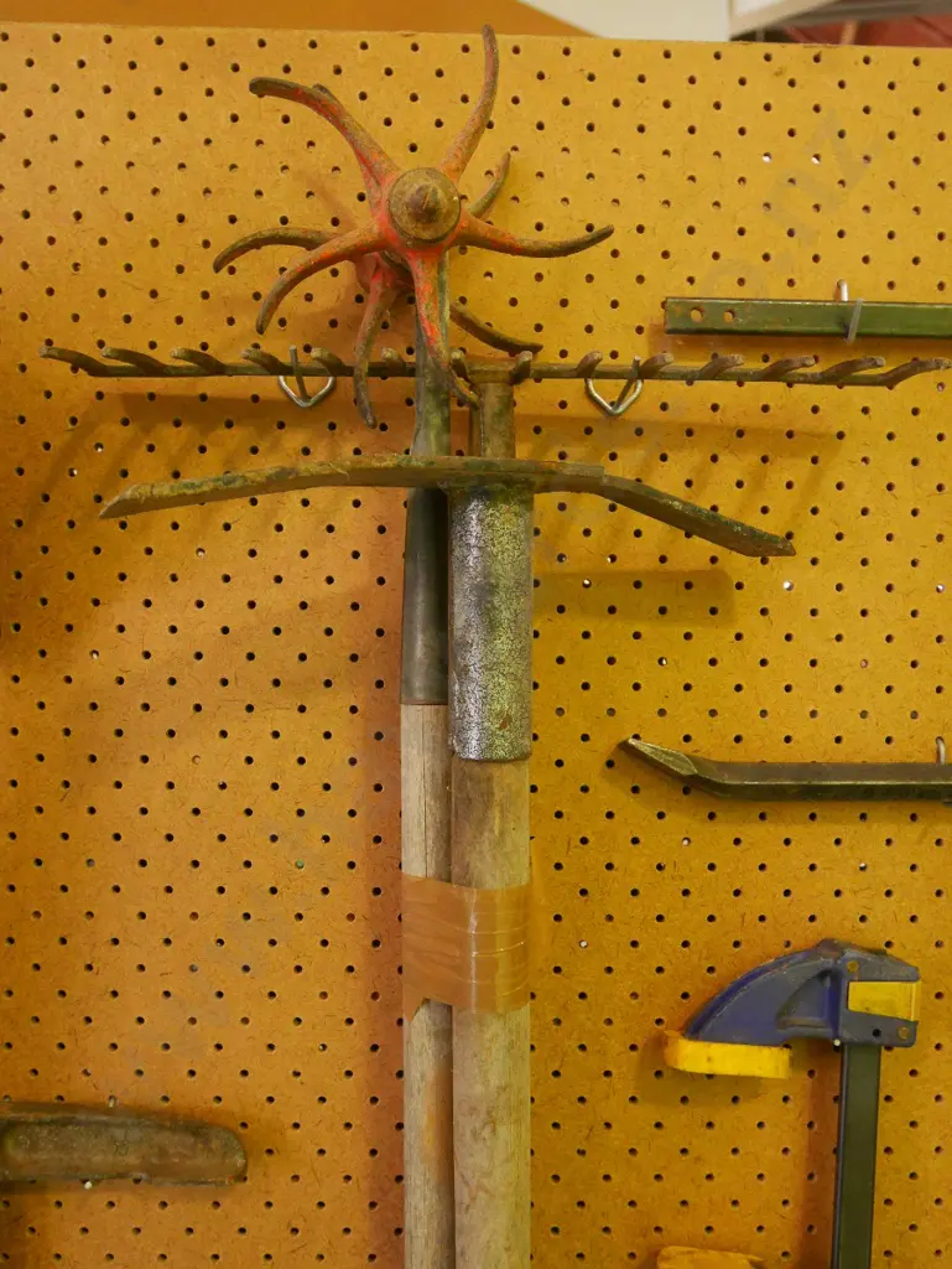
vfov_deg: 59.9
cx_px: 476
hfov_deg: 46.8
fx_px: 1099
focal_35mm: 30
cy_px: 634
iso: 3200
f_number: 3.8
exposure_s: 1/30
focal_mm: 15
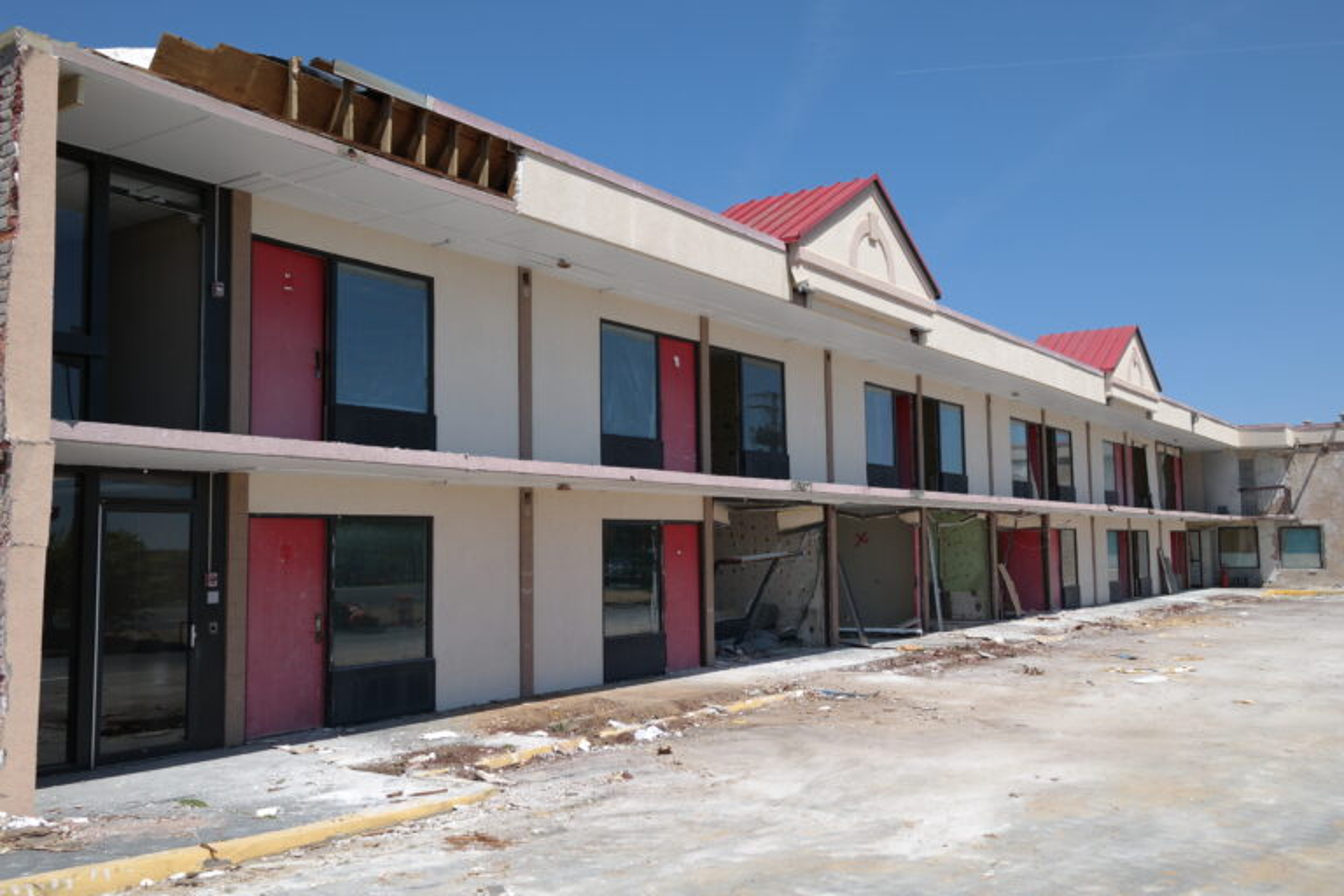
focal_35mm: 30
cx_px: 672
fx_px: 1120
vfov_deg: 43.6
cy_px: 448
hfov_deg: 61.9
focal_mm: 20
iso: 100
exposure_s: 1/320
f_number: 6.3
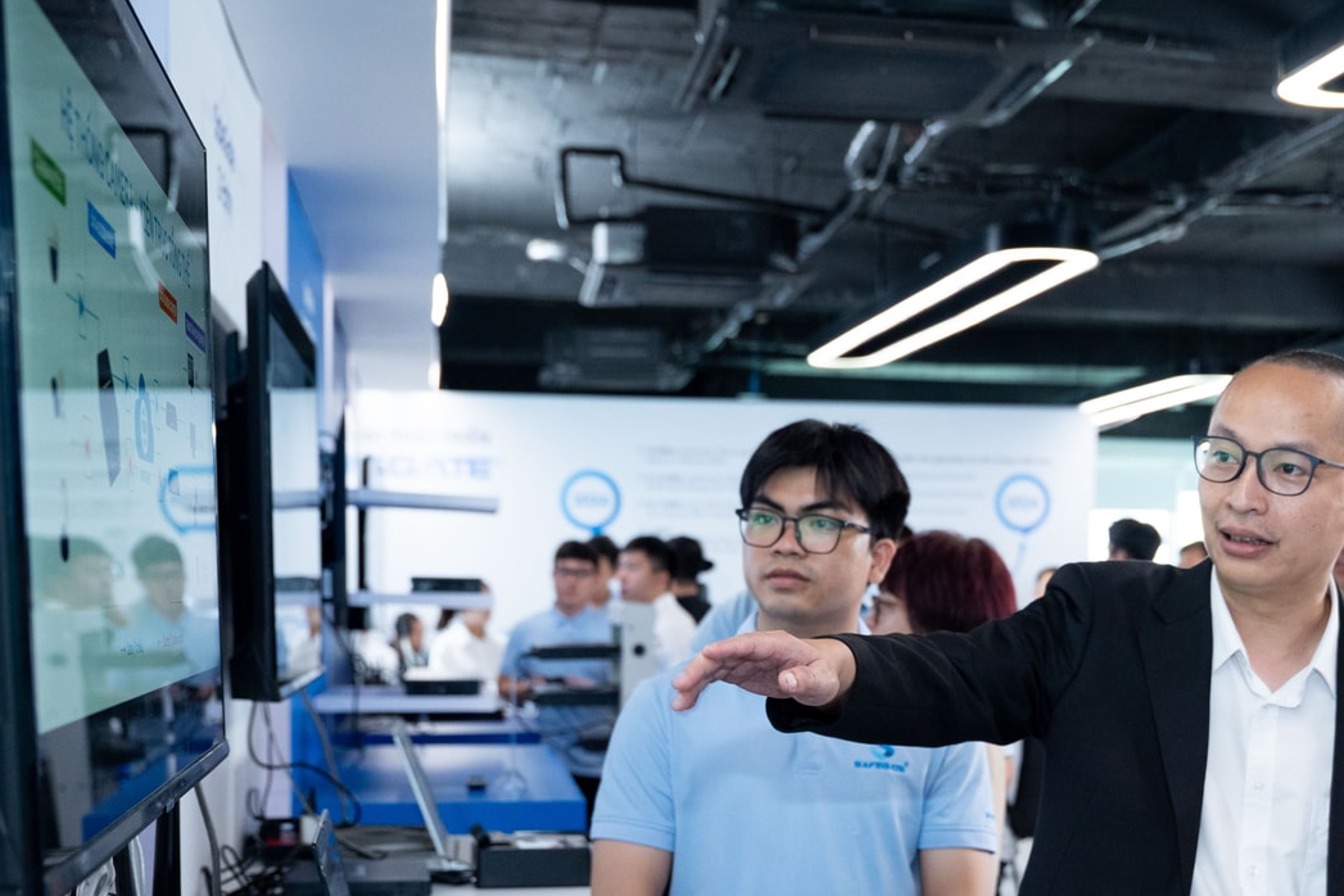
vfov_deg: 23.6
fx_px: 2087
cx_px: 951
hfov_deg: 35.2
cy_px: 792
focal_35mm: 56
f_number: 3.2
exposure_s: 1/160
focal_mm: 30.5
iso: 1250
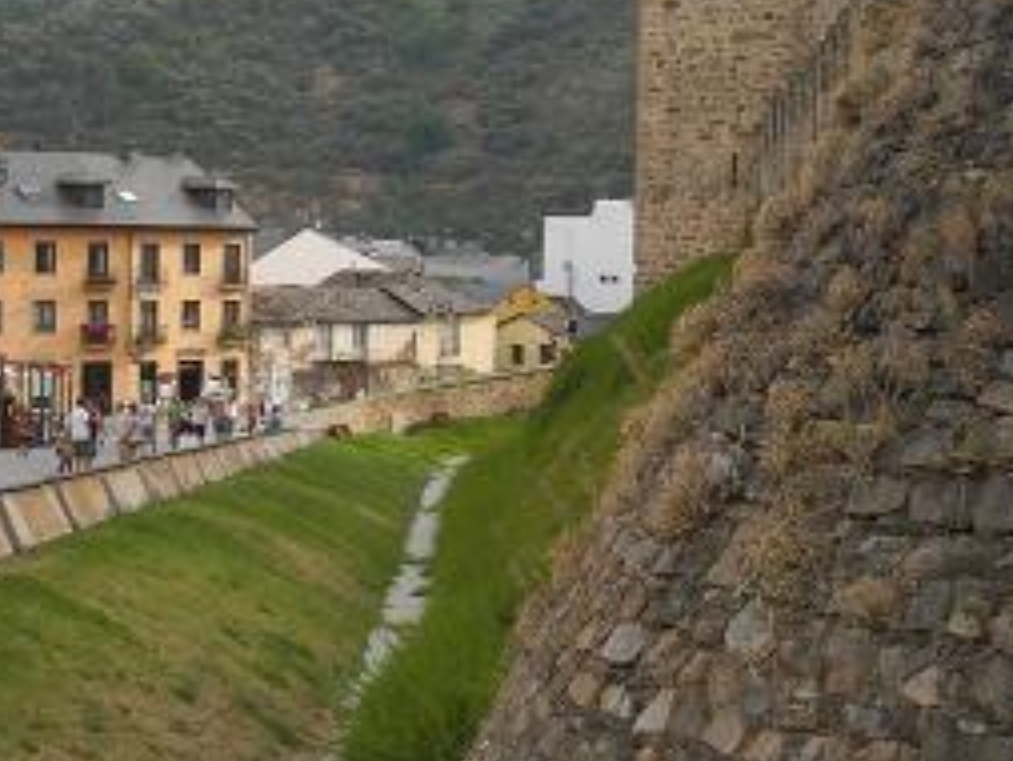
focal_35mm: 91
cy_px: 324
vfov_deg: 16.2
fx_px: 2664
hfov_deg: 20.9
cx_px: 40
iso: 100
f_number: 3.2
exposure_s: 1/320
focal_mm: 9.7
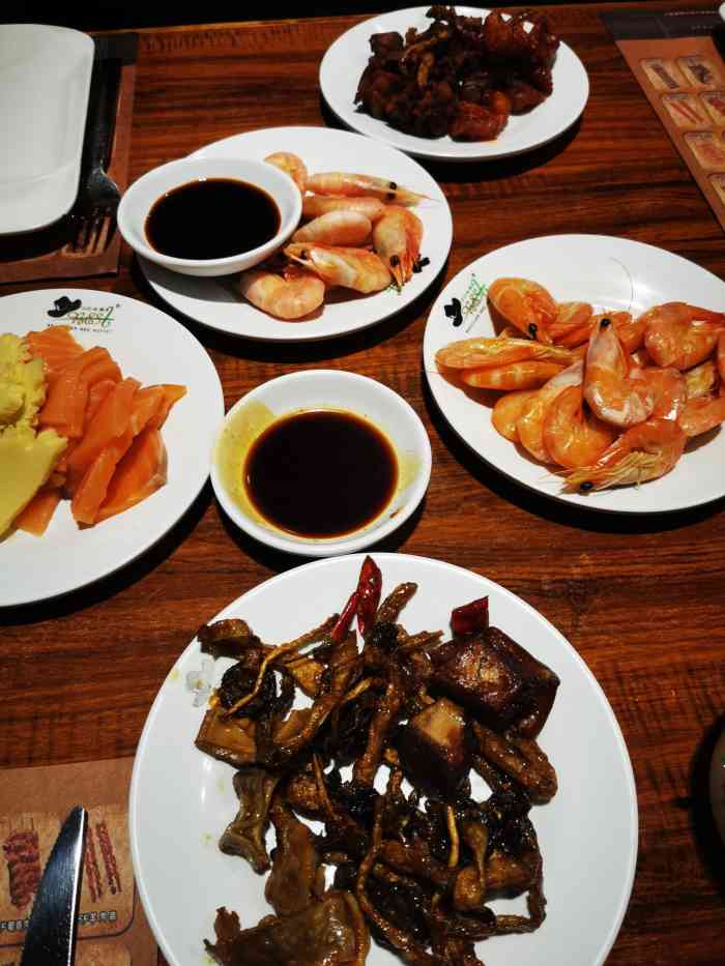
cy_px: 483
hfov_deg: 51.4
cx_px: 362
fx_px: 754
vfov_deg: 65.3
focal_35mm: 27
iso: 64
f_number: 1.6
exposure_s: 1/100
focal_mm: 5.56
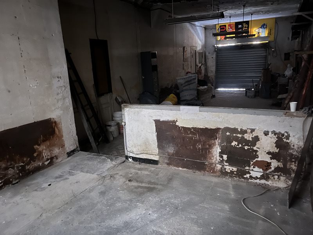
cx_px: 156
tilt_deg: -14.7
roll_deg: +3.8
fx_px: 235
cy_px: 118
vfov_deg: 53.1
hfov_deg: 67.3
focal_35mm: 26
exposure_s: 1/5
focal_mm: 5.1
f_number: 1.6
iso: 1000
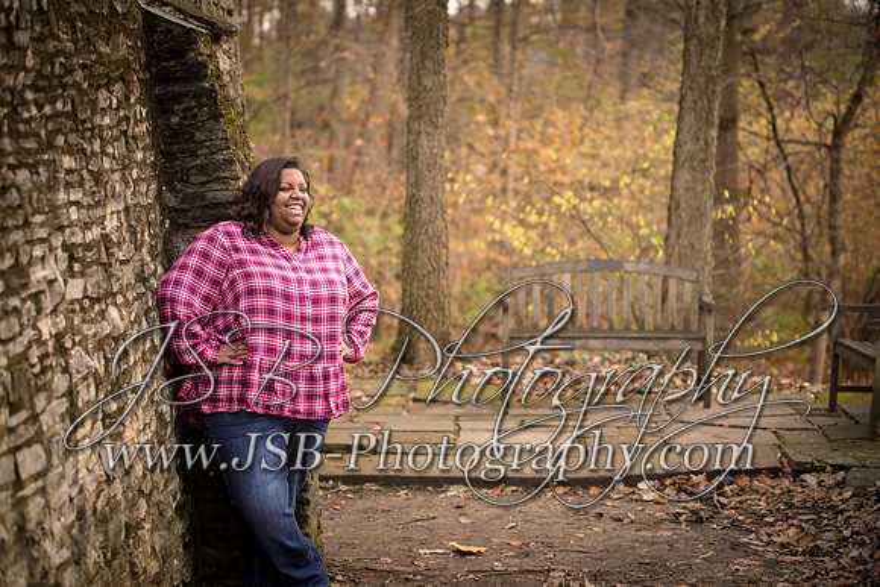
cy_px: 294
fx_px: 1834
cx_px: 440
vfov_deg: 18.2
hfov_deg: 27.0
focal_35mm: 75
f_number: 2.8
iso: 200
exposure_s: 1/100
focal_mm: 75
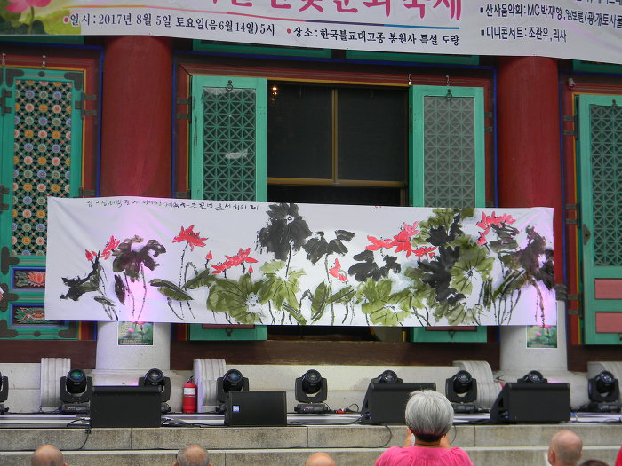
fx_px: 1204
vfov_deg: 21.9
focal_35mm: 67
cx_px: 311
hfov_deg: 29.0
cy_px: 233
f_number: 4.3
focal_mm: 12.2
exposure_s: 1/58
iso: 80
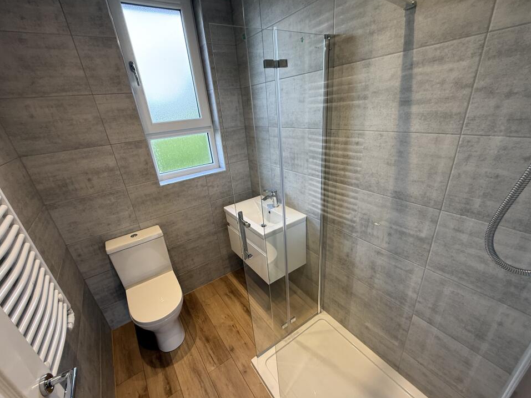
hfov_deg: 98.2
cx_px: 266
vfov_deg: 81.7
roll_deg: +5.0
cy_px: 208
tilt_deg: -25.0
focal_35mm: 15
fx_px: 230
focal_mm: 2.22
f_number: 2.2
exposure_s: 1/100
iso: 125
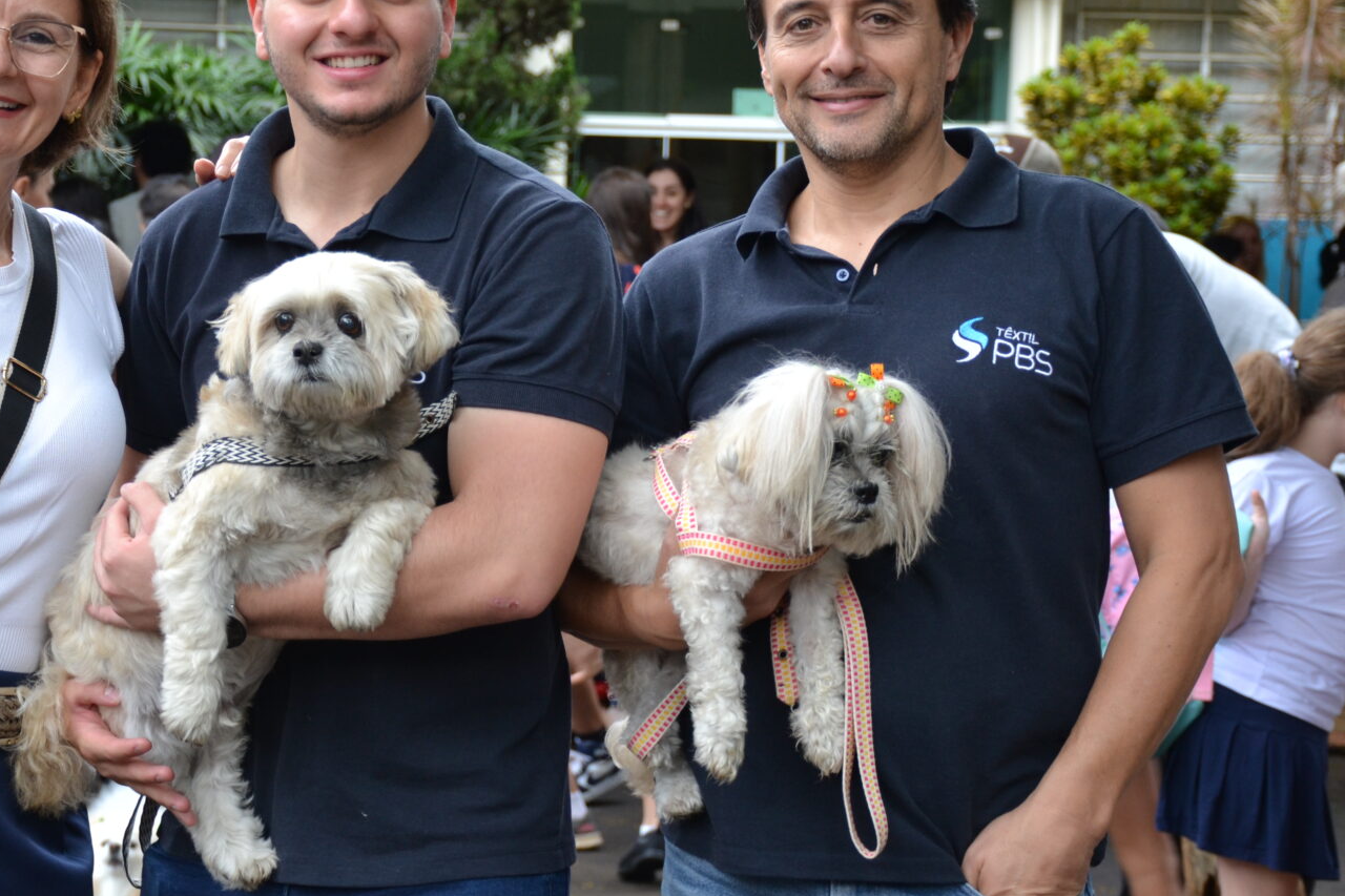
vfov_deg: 15.2
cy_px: 352
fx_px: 3362
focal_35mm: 90
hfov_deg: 22.5
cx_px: 420
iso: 400
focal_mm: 40
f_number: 4.5
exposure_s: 1/60
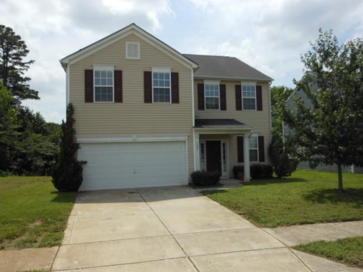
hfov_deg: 61.7
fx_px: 304
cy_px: 140
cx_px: 184
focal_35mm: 29
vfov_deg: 48.2
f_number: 3.7
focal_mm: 5
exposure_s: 1/1000
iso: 80
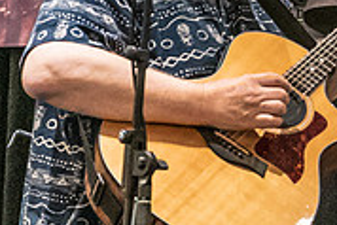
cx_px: 414
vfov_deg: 4.7
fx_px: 2726
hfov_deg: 7.0
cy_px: -59
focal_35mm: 291
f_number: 5.6
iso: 10000
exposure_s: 1/200
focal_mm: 61
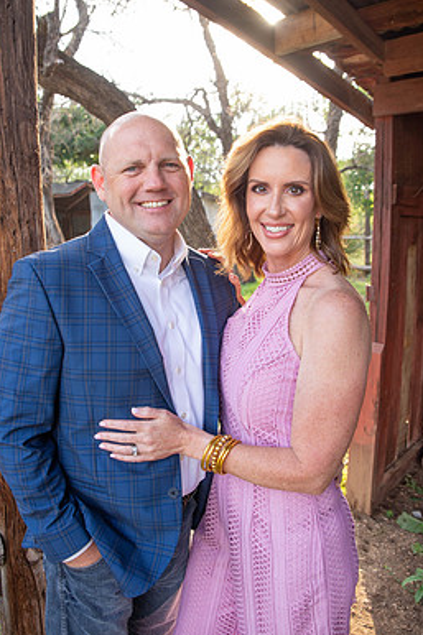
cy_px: 291
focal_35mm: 28
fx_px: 494
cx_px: 186
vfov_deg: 65.4
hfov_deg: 46.3
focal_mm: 24
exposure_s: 1/400
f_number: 4
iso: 640
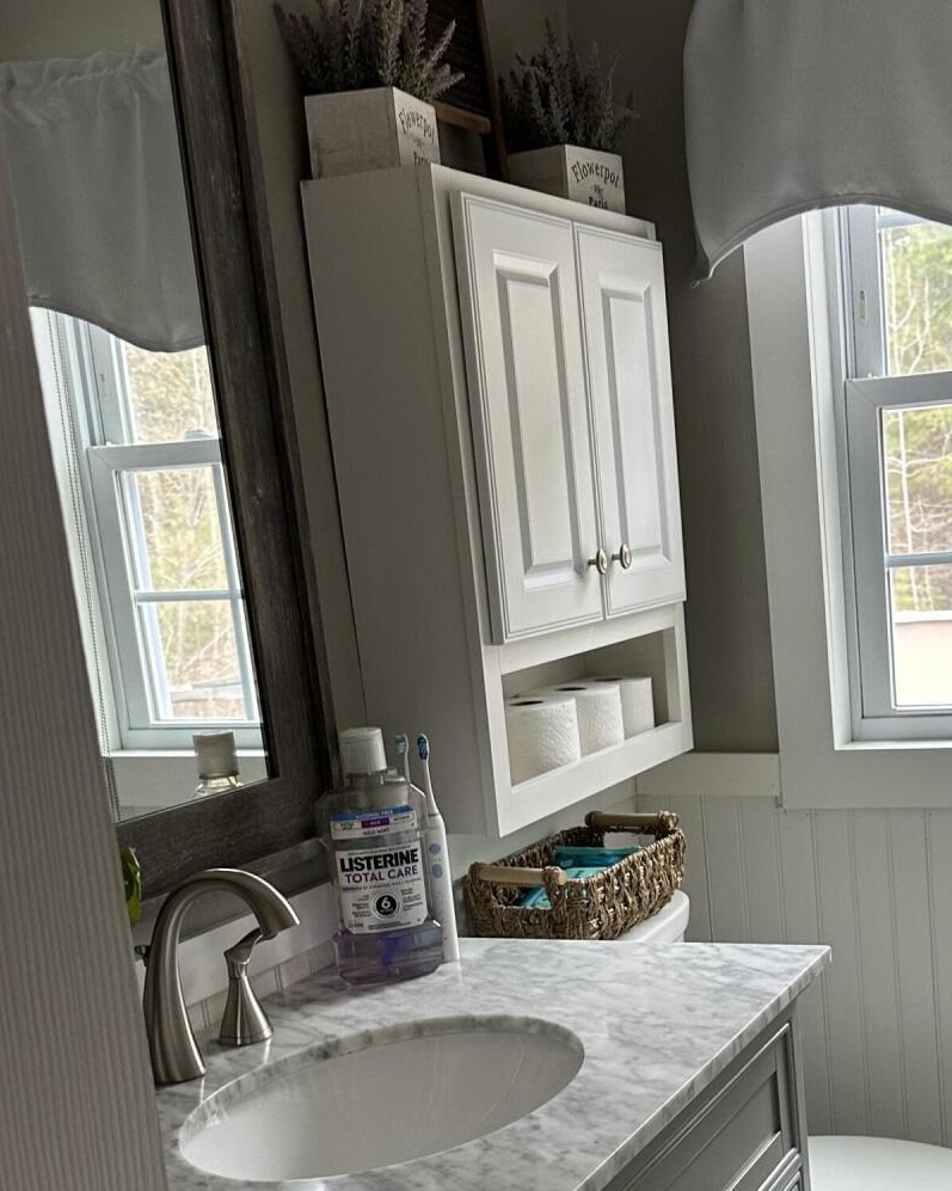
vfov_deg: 38.6
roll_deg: +3.9
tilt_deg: -11.0
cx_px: 737
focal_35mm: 47
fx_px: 1656
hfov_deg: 31.4
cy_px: 880
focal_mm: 6.86
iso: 160
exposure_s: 1/60
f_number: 1.78
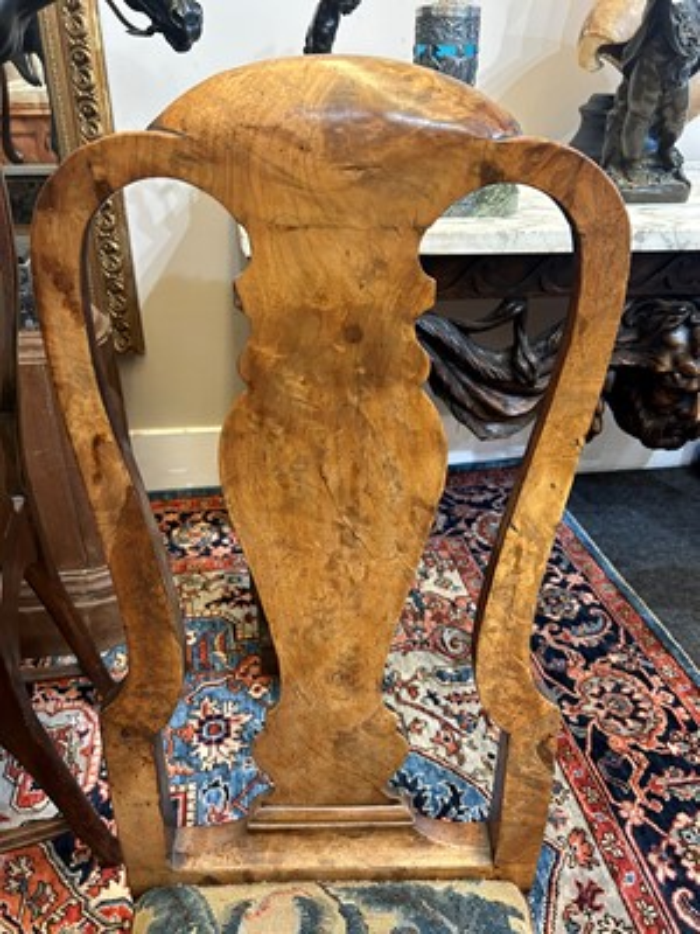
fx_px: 701
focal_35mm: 26
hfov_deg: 53.1
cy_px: 467
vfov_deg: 67.3
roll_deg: -2.0
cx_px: 350
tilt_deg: -29.9
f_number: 1.5
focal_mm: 5.7
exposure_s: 1/50
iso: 250
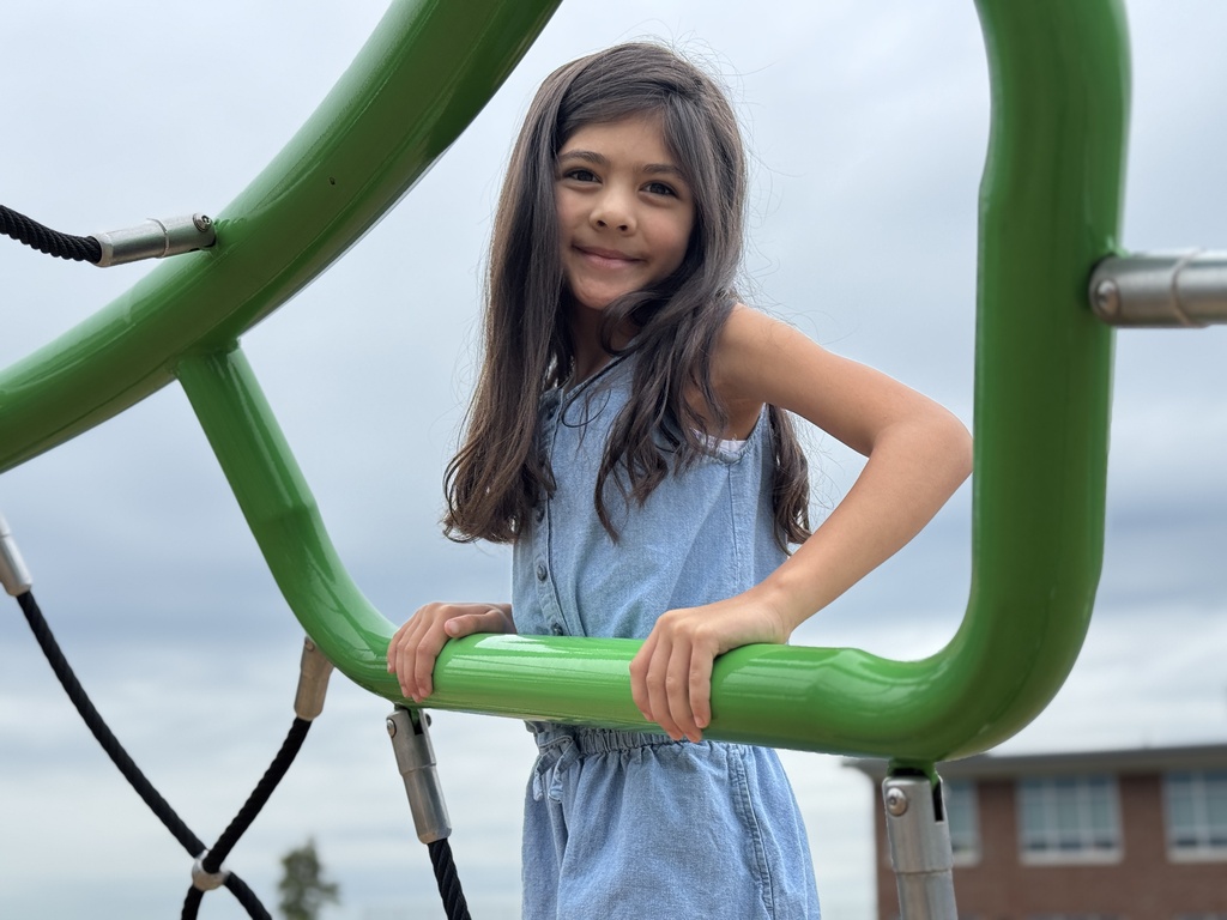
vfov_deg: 30.3
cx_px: 614
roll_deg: -1.5
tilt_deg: +17.8
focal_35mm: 48
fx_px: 1701
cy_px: 460
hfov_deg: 39.7
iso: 64
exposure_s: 1/2415
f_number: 1.78
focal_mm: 6.76
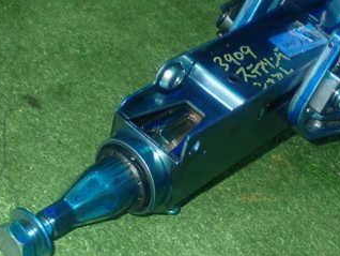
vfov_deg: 17.8
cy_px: 95
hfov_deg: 23.5
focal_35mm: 83
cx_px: 219
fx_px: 816
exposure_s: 1/40
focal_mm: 7.84
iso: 800
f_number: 9
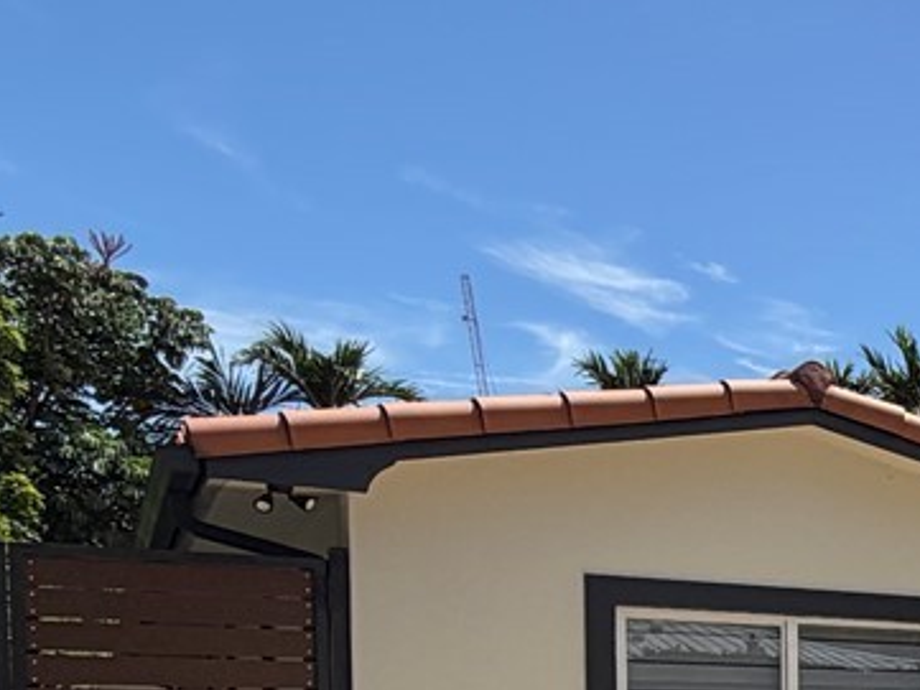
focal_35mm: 62
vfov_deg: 22.0
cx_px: 1363
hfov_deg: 24.5
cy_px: 812
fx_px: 1648
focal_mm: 2.22
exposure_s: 1/1431
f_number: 2.2
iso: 20
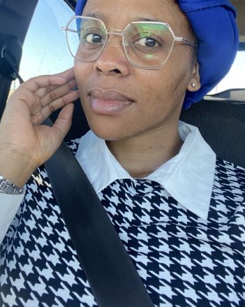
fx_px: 363
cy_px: 102
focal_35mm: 40
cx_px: 101
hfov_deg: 37.2
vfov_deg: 45.1
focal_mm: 2.71
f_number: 2.2
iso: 80
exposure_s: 1/122
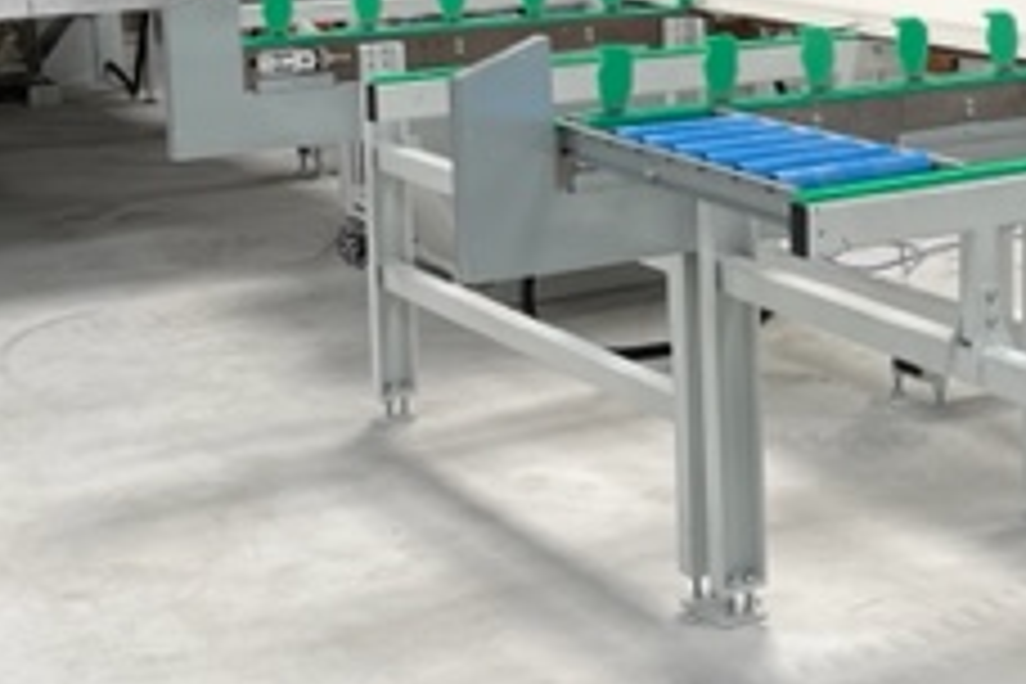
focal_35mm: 76
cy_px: 126
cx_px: 711
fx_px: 2166
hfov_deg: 26.4
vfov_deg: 17.8
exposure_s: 1/203
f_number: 1.6
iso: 32
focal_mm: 4.2
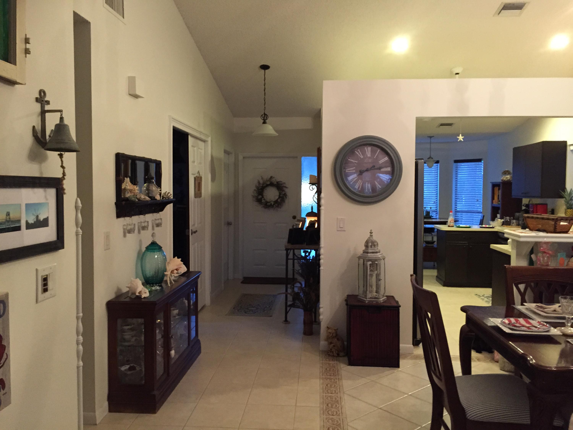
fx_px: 480
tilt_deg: -2.6
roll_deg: -1.5
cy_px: 215
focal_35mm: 29
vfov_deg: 48.2
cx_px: 286
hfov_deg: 61.7
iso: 250
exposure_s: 1/15
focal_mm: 4.15
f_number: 2.2
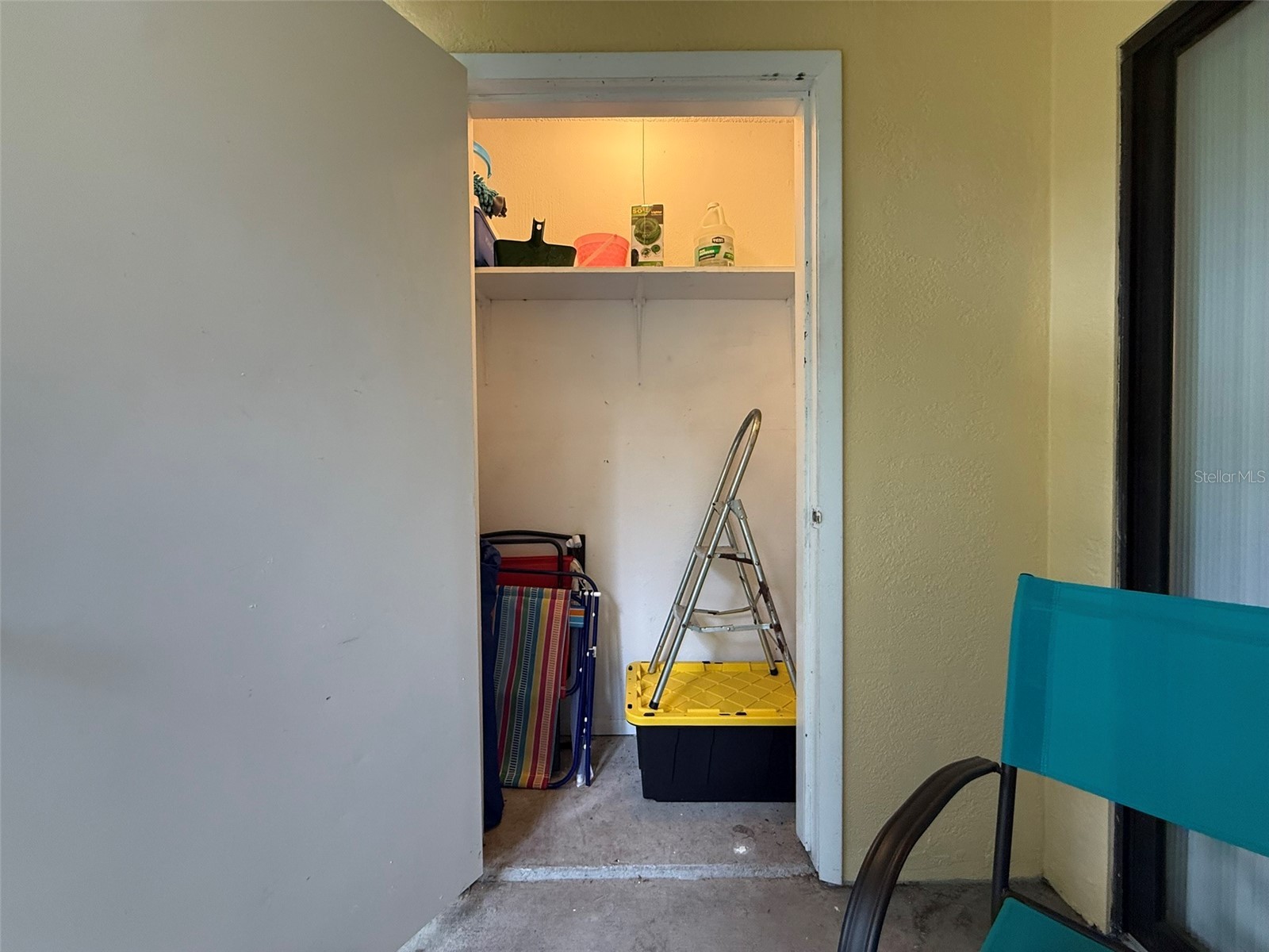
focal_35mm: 14
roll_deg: -0.1
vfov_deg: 85.7
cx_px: 634
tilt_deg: -0.9
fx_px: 513
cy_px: 476
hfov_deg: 102.1
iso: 250
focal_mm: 2.22
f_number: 2.2
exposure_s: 1/60
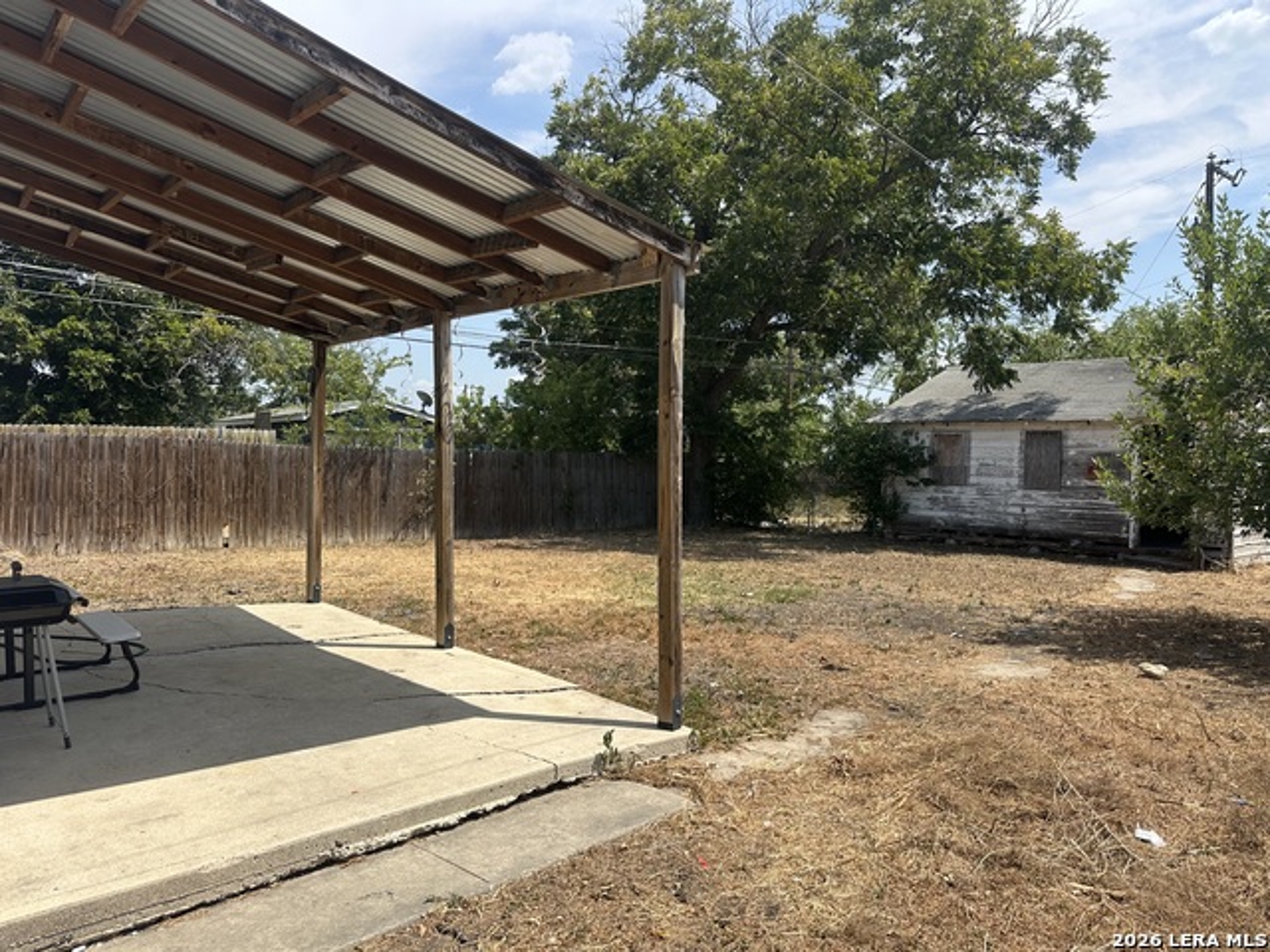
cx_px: 635
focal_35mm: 24
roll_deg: -0.9
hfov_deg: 71.6
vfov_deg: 56.8
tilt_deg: -0.5
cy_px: 476
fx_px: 881
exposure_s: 1/3717
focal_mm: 6.86
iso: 80
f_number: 1.78
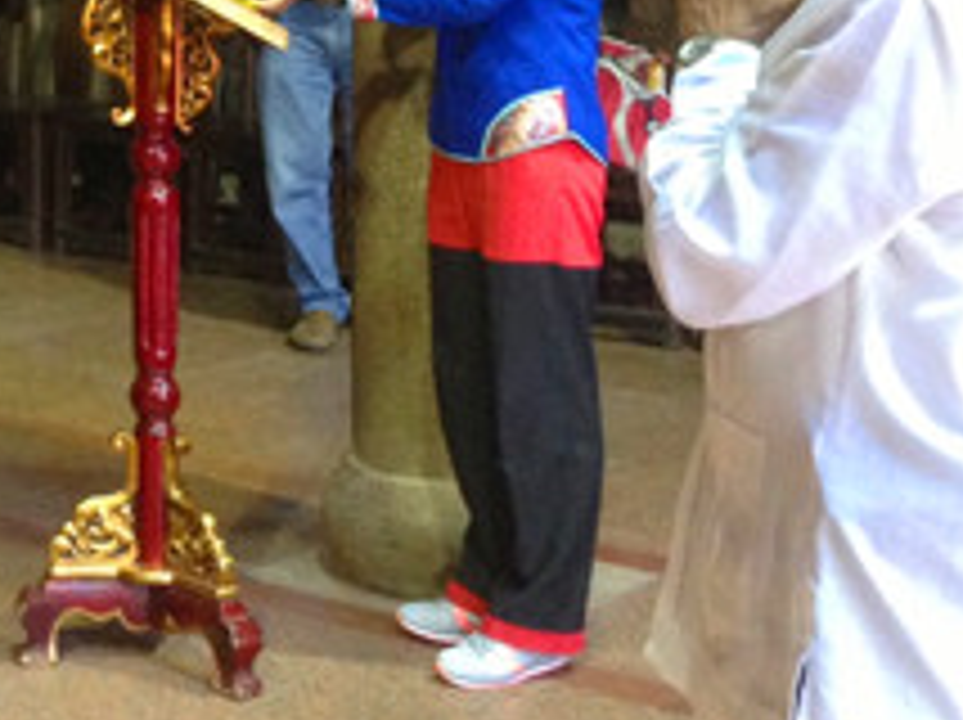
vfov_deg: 14.1
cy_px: -124
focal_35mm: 102
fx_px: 2834
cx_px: -279
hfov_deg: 18.0
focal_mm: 4.13
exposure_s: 1/20
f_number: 2.4
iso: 250
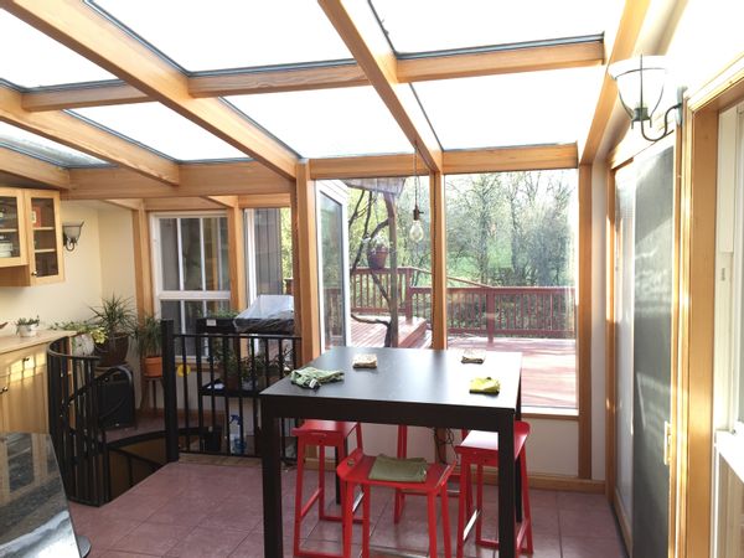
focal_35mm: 29
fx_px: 623
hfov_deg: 61.7
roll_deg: +1.3
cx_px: 372
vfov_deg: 48.2
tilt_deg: -5.1
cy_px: 279
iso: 40
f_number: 2.2
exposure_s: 1/120
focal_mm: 4.15
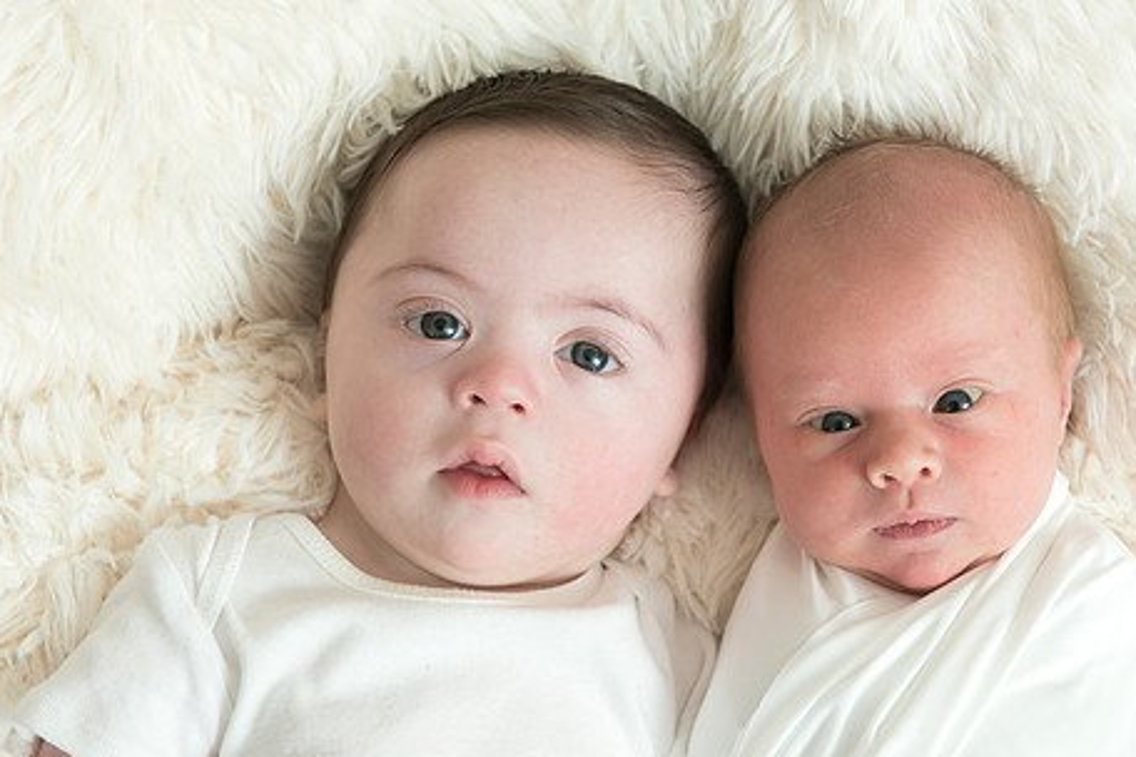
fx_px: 2808
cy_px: 342
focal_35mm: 89
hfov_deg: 22.9
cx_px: 620
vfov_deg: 15.4
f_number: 4.5
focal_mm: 70
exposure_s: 1/160
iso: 500
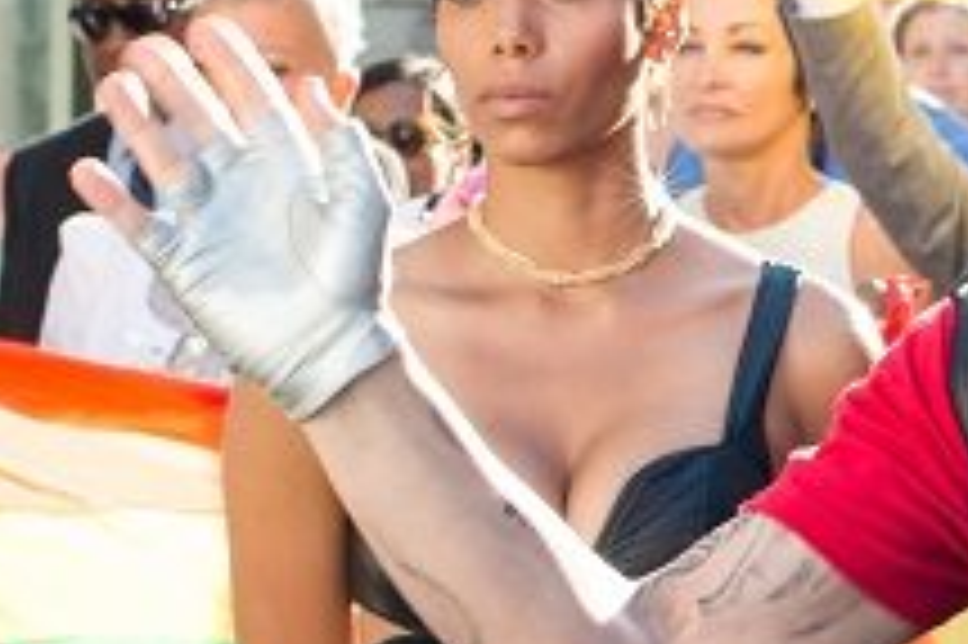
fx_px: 6556
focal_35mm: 244
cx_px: 1418
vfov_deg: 5.6
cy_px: 482
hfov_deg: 8.3
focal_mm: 50
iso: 320
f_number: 6.3
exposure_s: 1/250
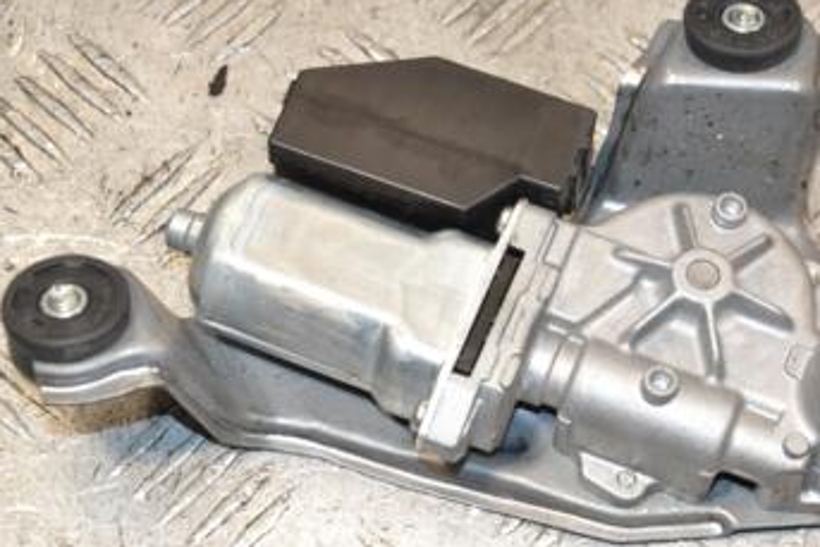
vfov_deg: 10.9
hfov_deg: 16.2
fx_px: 2871
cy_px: 303
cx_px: 581
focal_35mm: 126
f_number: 5.6
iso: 800
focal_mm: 48
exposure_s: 1/200
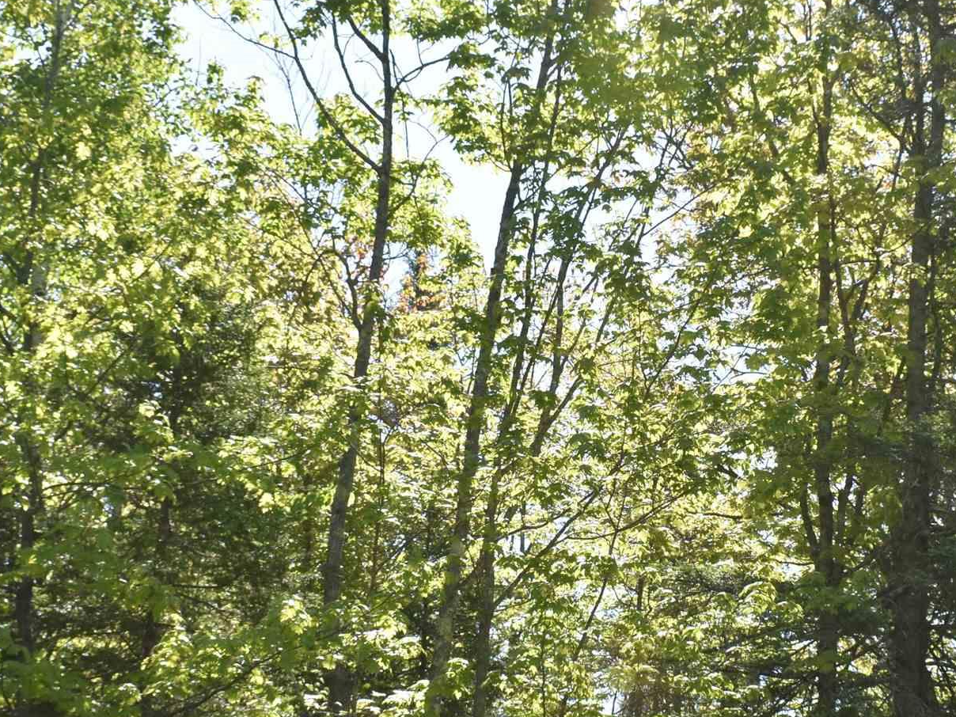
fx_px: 2430
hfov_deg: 22.2
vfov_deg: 16.7
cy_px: 495
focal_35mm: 88
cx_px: 636
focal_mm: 24
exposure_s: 1/250
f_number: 8
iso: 160
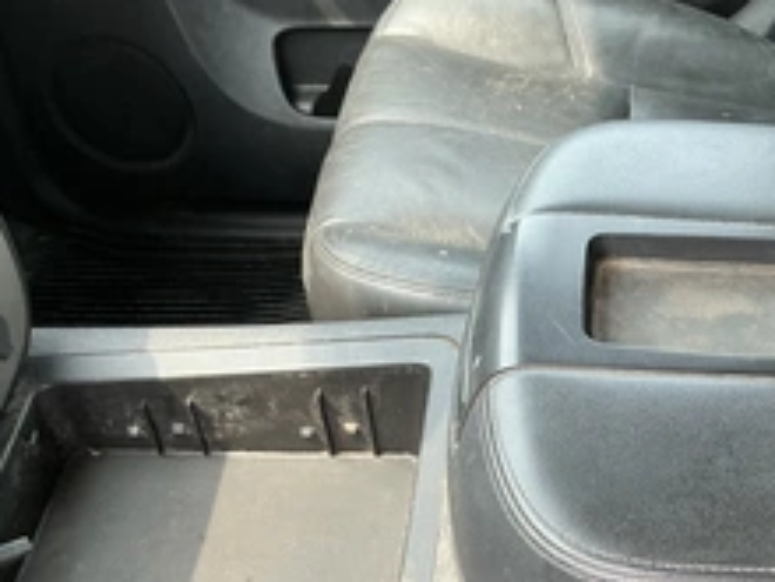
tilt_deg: -47.6
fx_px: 1142
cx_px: 574
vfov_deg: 28.0
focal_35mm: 51
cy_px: 462
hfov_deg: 36.7
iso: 40
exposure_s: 1/122
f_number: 1.8
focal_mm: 3
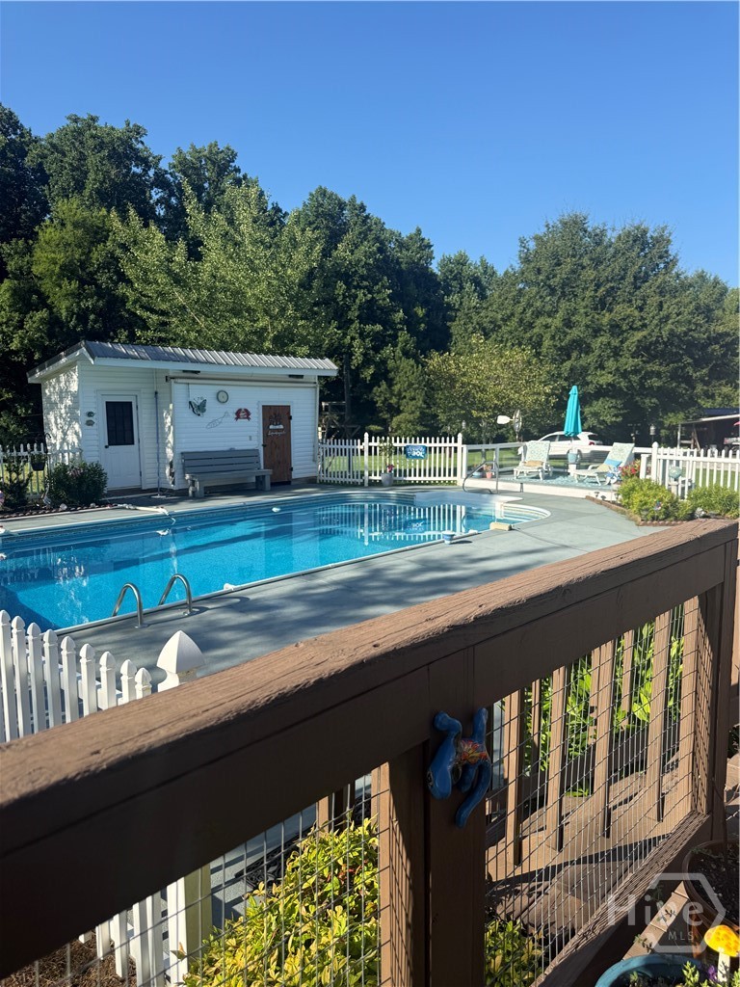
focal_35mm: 24
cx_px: 370
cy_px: 494
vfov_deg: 71.6
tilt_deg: -5.5
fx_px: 684
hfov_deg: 56.8
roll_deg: -2.0
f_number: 1.78
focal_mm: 6.76
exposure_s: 1/2525
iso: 80
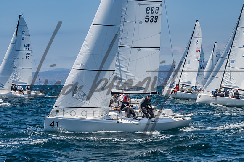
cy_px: 81
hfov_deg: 17.5
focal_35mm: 117
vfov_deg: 11.7
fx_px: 793
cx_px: 122
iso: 640
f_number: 14
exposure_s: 1/1250
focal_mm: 78
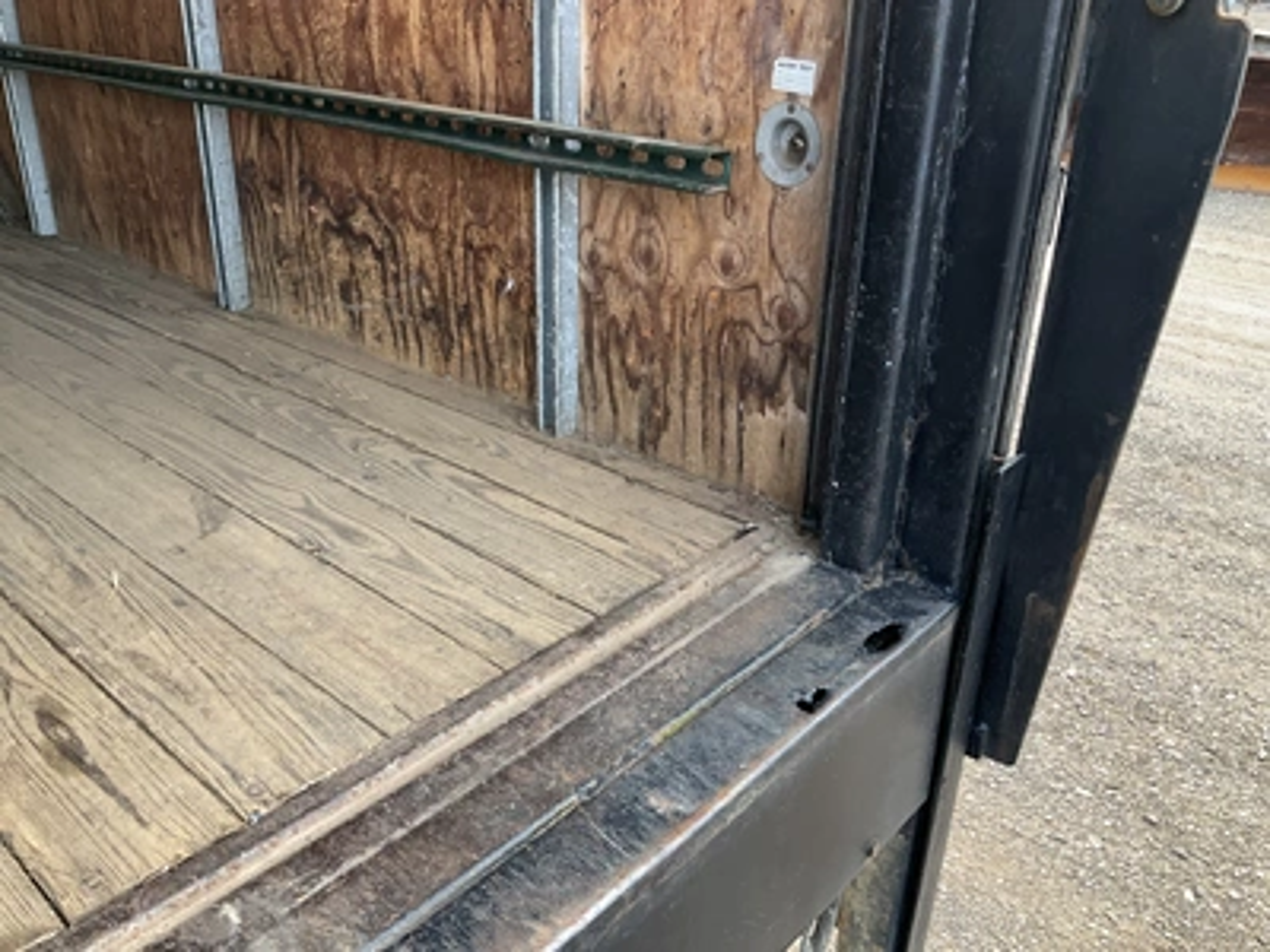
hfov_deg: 61.7
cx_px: 635
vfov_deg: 48.2
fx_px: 1064
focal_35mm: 29
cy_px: 476
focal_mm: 3
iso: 20
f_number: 1.8
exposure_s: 1/151
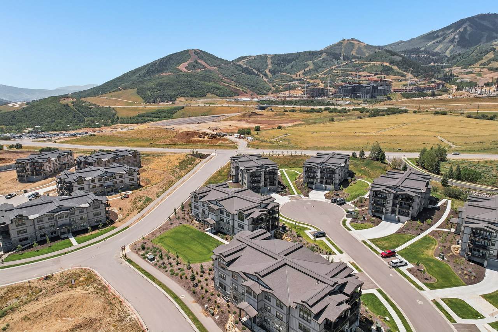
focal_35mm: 22
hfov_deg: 78.6
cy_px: 166
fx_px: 304
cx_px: 249
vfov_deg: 57.2
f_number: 2.8
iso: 130
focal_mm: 8.4
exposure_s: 1/100
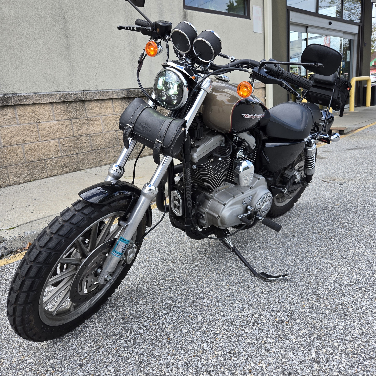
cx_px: 191
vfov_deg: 57.3
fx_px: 344
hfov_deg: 57.3
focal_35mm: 28
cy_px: 179
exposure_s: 1/471
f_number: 1.8
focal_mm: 5.4
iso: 25
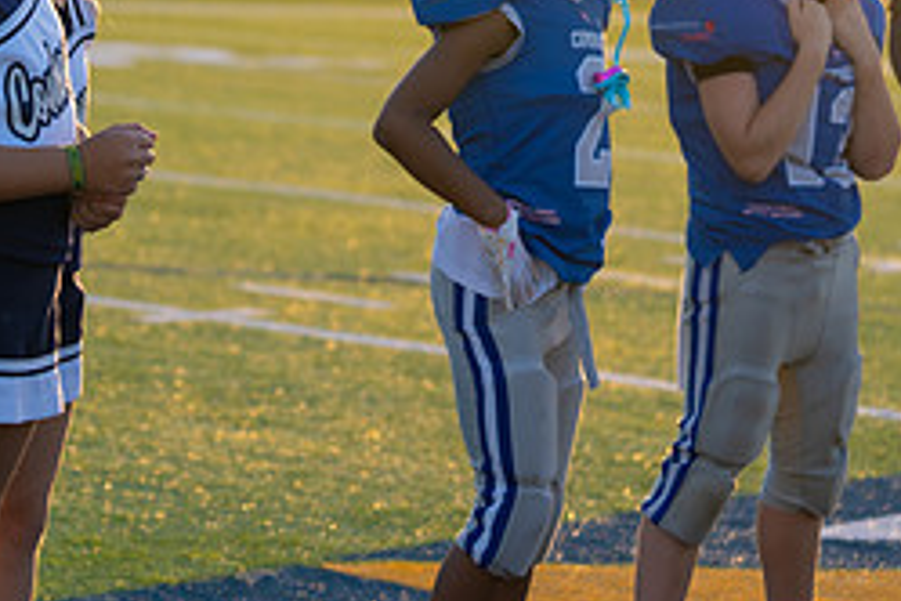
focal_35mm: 163
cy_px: -16
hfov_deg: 12.5
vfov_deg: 8.4
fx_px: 4079
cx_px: -7
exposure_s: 1/1000
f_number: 2.8
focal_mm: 70
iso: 200
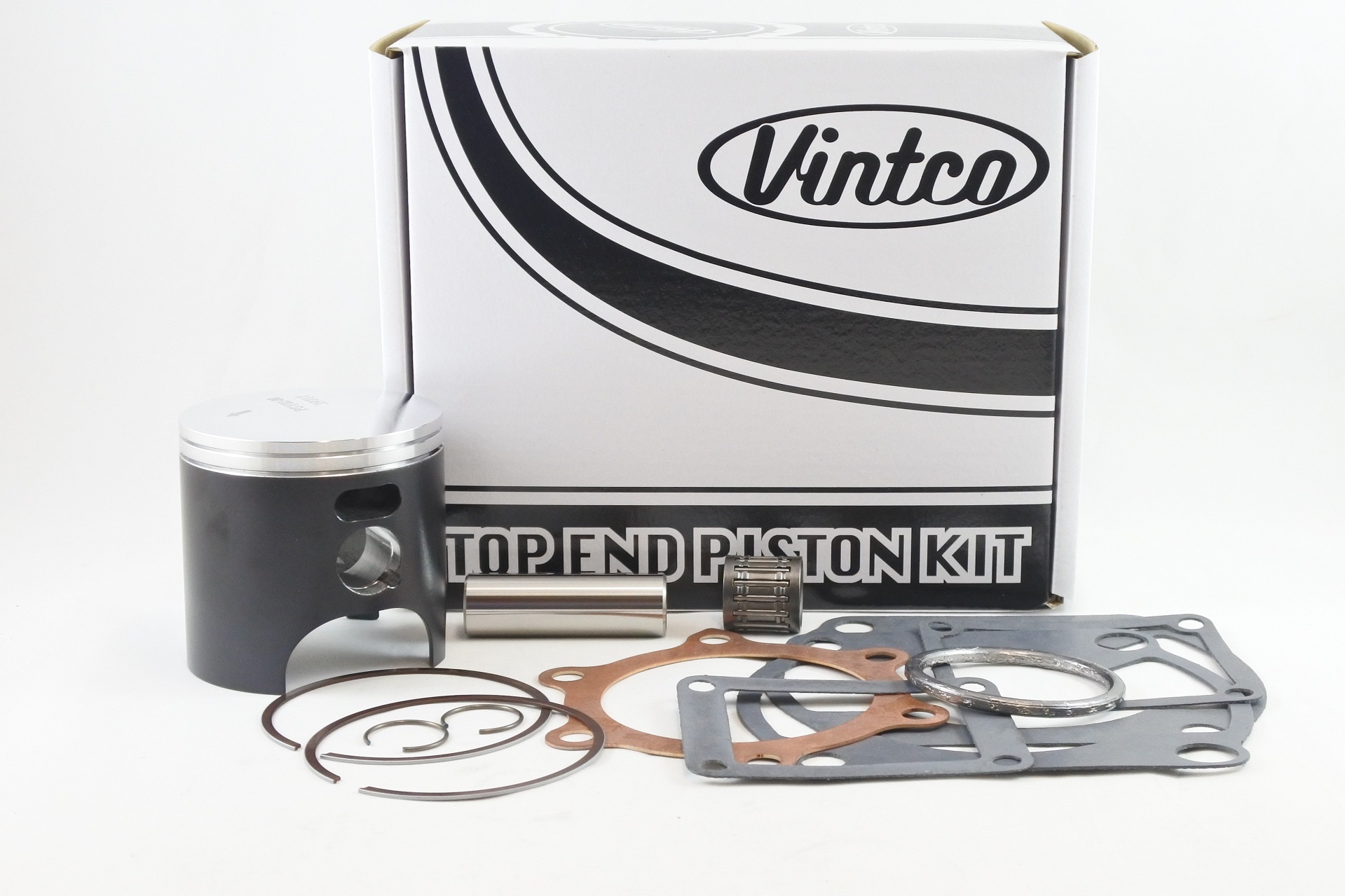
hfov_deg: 43.6
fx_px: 1681
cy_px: 448
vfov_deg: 29.9
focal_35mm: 45
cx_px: 672
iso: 720
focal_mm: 16.8
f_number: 4.5
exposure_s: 1/125
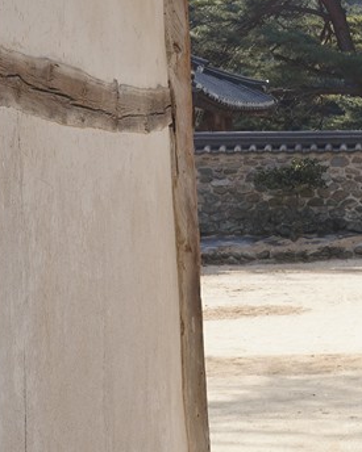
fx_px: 2050
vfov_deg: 12.6
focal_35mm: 153
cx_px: 650
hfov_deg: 9.6
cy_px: 120
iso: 100
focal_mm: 28
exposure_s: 1/100
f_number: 9
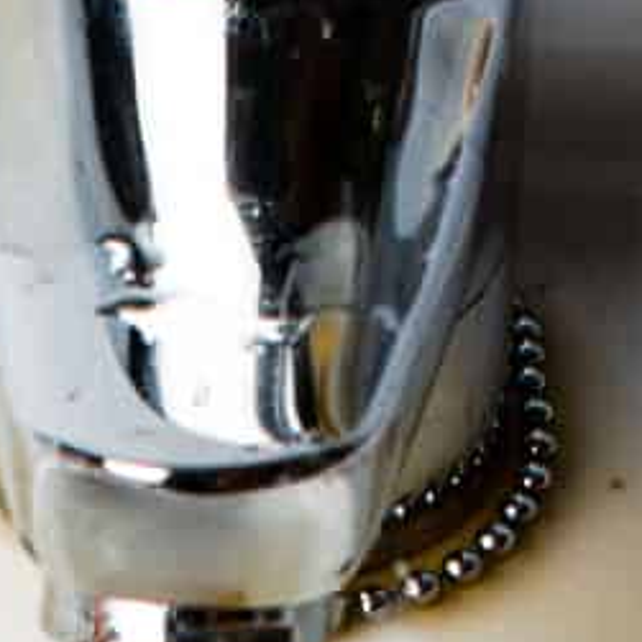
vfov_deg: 3.9
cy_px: 1917
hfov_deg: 4.0
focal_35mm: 434
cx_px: -69
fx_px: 9107
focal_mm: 50
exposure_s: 1/200
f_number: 10
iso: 100
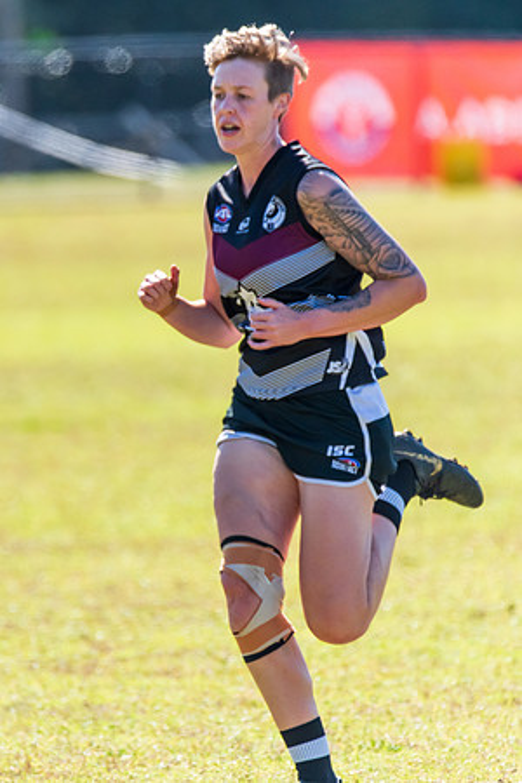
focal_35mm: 971
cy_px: 361
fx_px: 21119
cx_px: 104
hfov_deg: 1.4
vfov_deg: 2.1
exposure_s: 1/2000
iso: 800
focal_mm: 600
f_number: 6.3
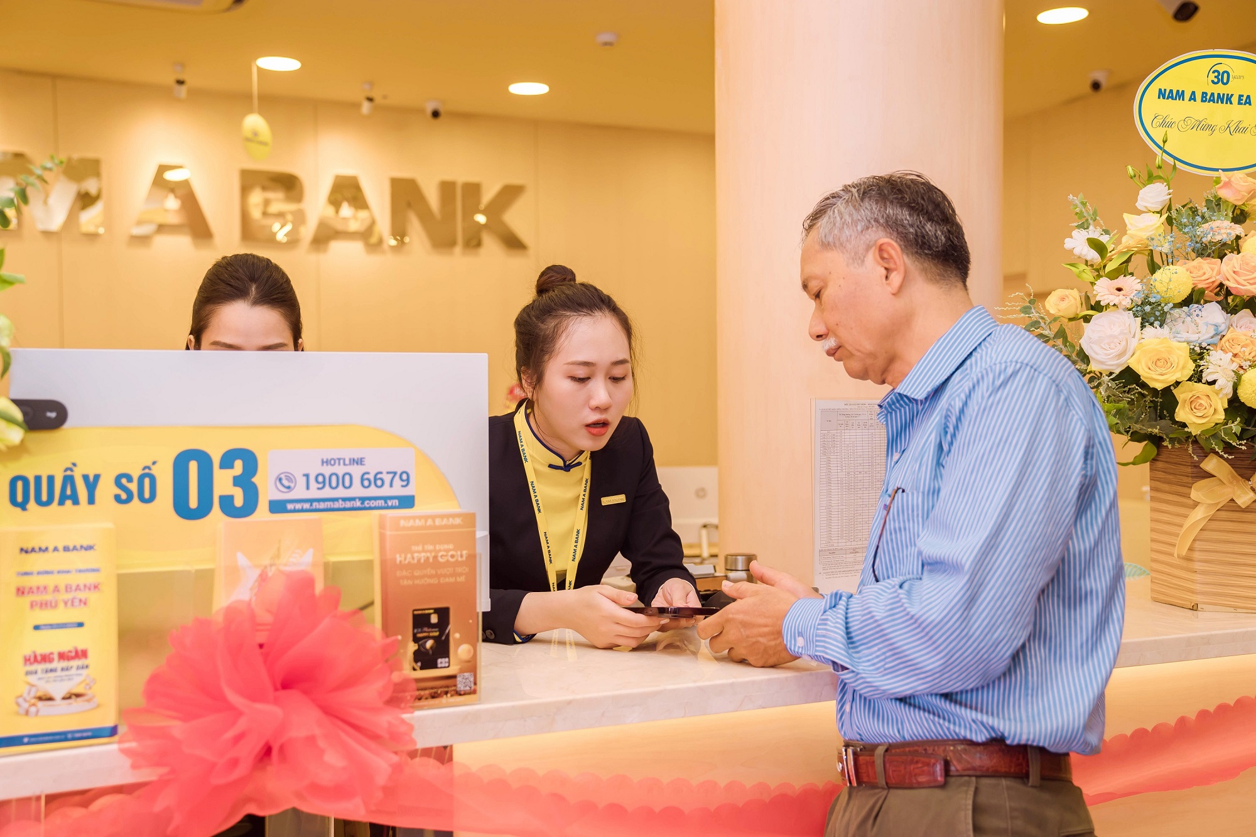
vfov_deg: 34.2
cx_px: 628
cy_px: 418
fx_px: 1360
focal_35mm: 39
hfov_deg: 49.6
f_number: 3.2
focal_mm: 39
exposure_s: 1/250
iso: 500
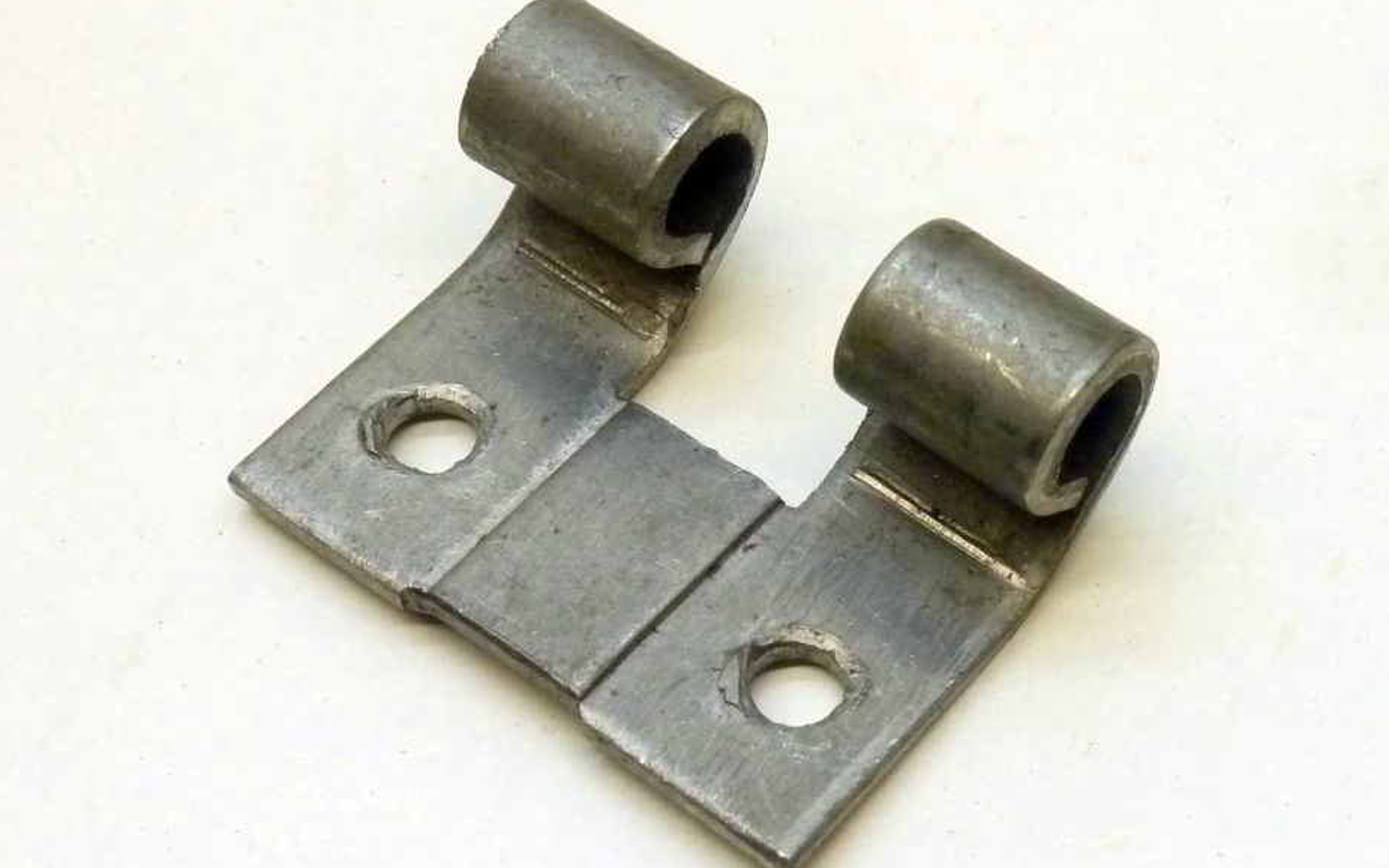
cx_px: 695
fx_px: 1779
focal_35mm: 47
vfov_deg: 27.4
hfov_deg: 42.6
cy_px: 436
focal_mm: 7.3
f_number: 3.7
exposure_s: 1/30
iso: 320
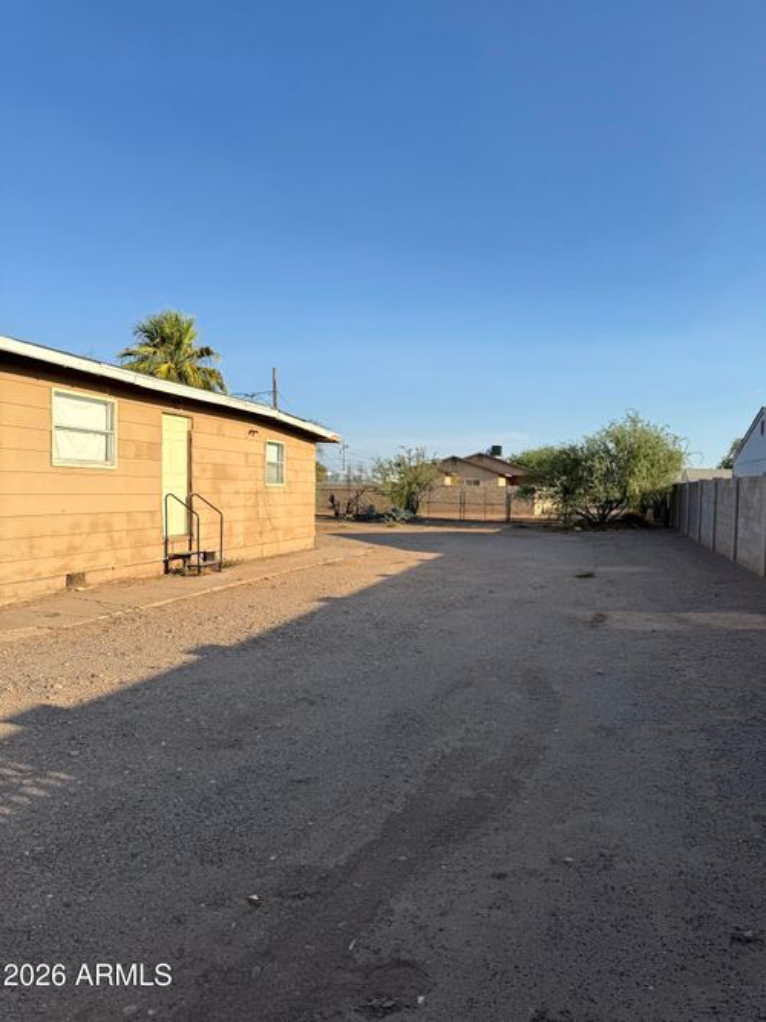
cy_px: 511
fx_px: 708
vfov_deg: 71.6
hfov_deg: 56.8
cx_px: 383
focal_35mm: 24
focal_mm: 6.76
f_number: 1.78
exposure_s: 1/4310
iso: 80
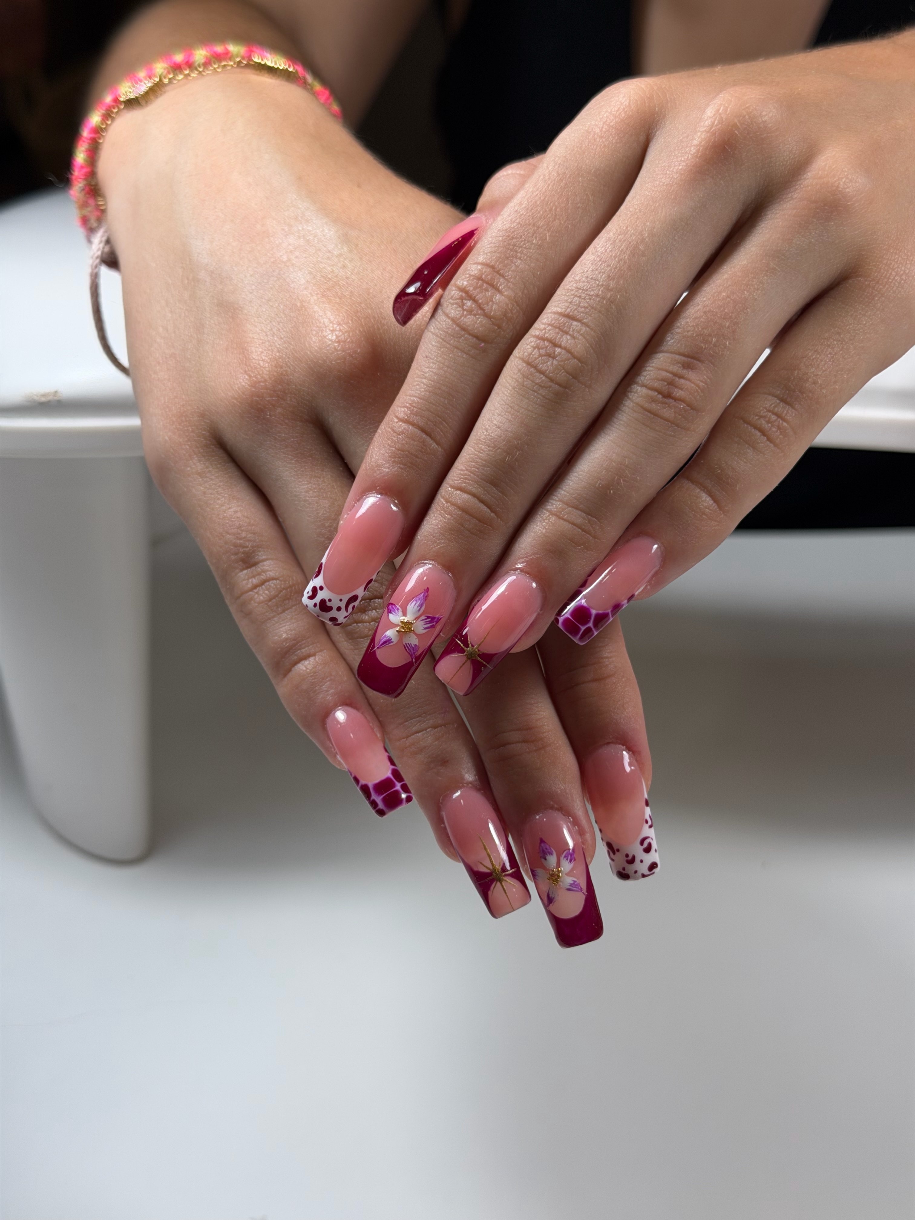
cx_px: 458
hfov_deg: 30.3
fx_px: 1692
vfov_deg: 39.7
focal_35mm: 48
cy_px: 610
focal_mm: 6.76
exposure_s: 1/596
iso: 80
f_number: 1.78
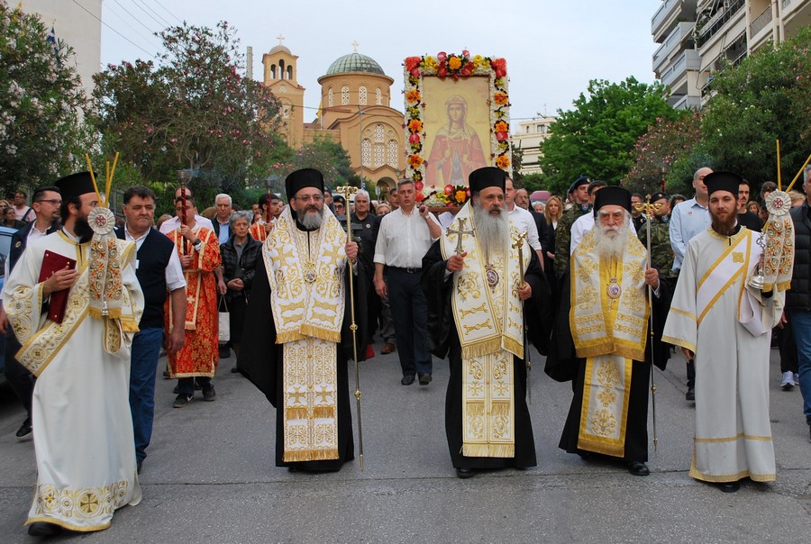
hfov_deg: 49.5
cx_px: 406
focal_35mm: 39
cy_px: 272
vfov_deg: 34.4
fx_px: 880
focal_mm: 26
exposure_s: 1/125
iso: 200
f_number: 5.6
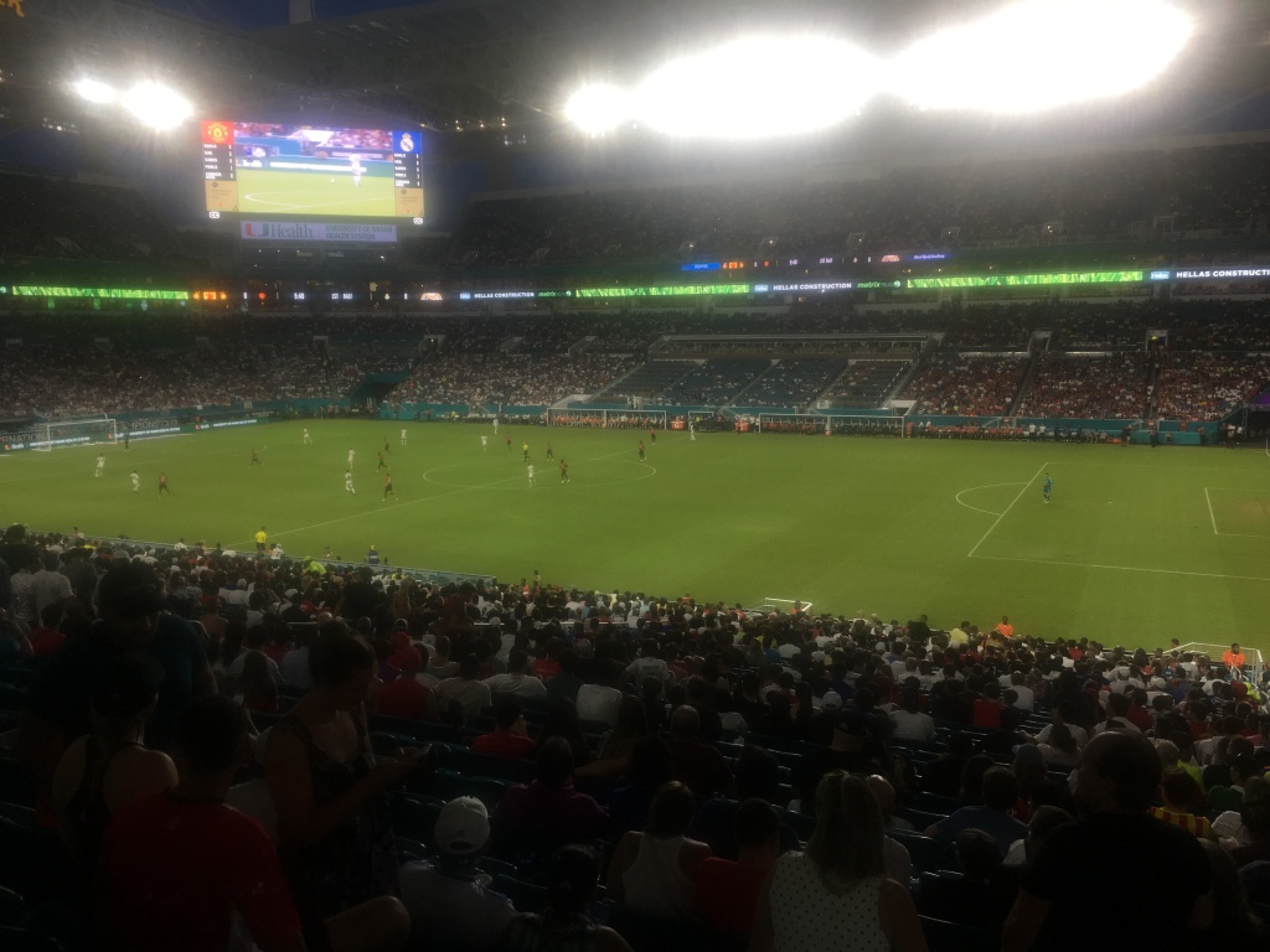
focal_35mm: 29
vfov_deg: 48.2
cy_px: 476
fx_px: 1064
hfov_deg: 61.7
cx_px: 635
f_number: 2.2
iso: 32
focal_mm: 4.15
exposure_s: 1/120
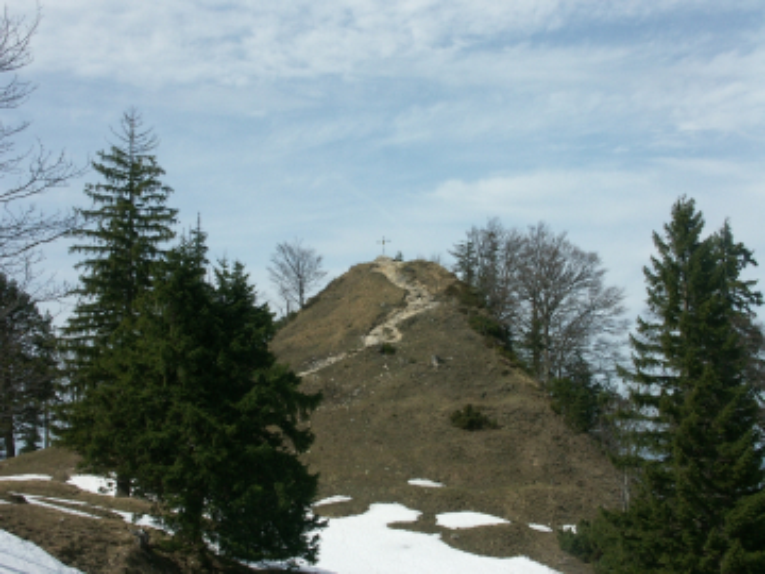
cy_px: 287
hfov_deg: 31.7
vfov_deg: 24.0
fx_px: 1348
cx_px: 382
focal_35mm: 61
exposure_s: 1/640
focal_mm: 15.55
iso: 100
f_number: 8
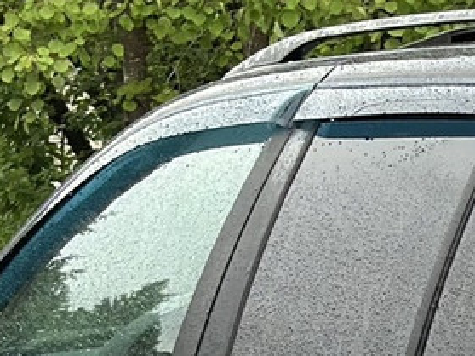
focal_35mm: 275
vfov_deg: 5.3
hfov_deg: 7.0
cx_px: 802
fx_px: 3772
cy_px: 566
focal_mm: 6.86
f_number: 1.78
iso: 80
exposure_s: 1/843
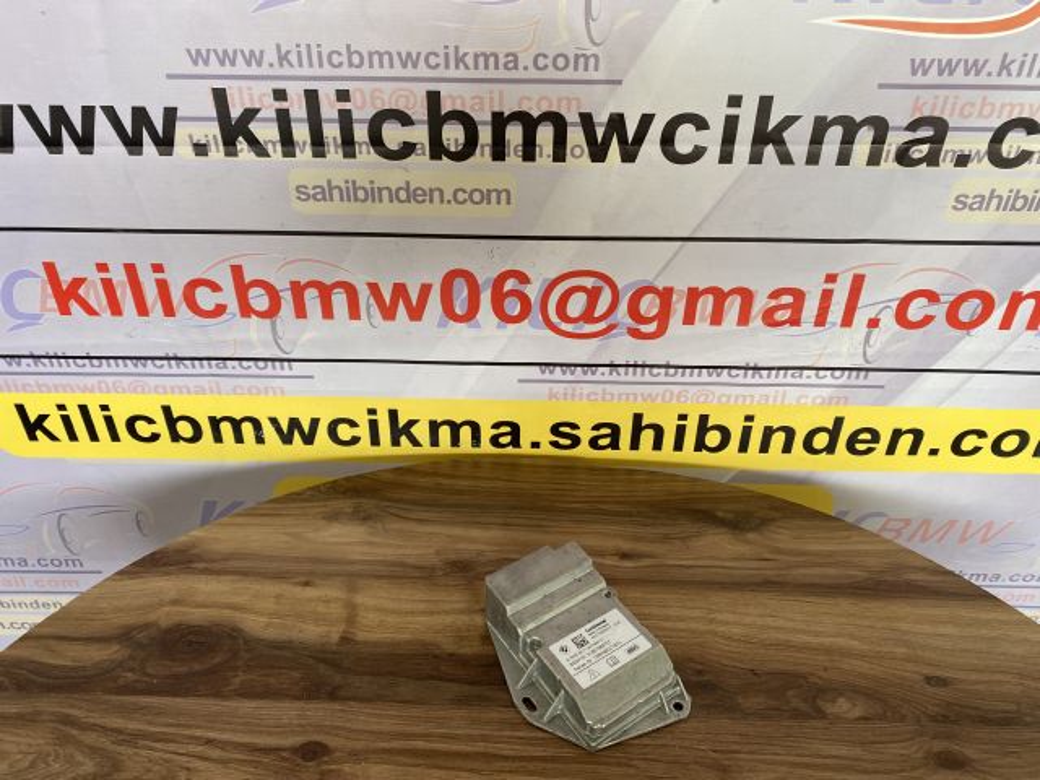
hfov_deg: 67.3
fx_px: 781
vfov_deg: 53.1
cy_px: 390
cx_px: 520
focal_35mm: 26
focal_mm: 4.25
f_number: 1.8
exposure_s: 1/118
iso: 125
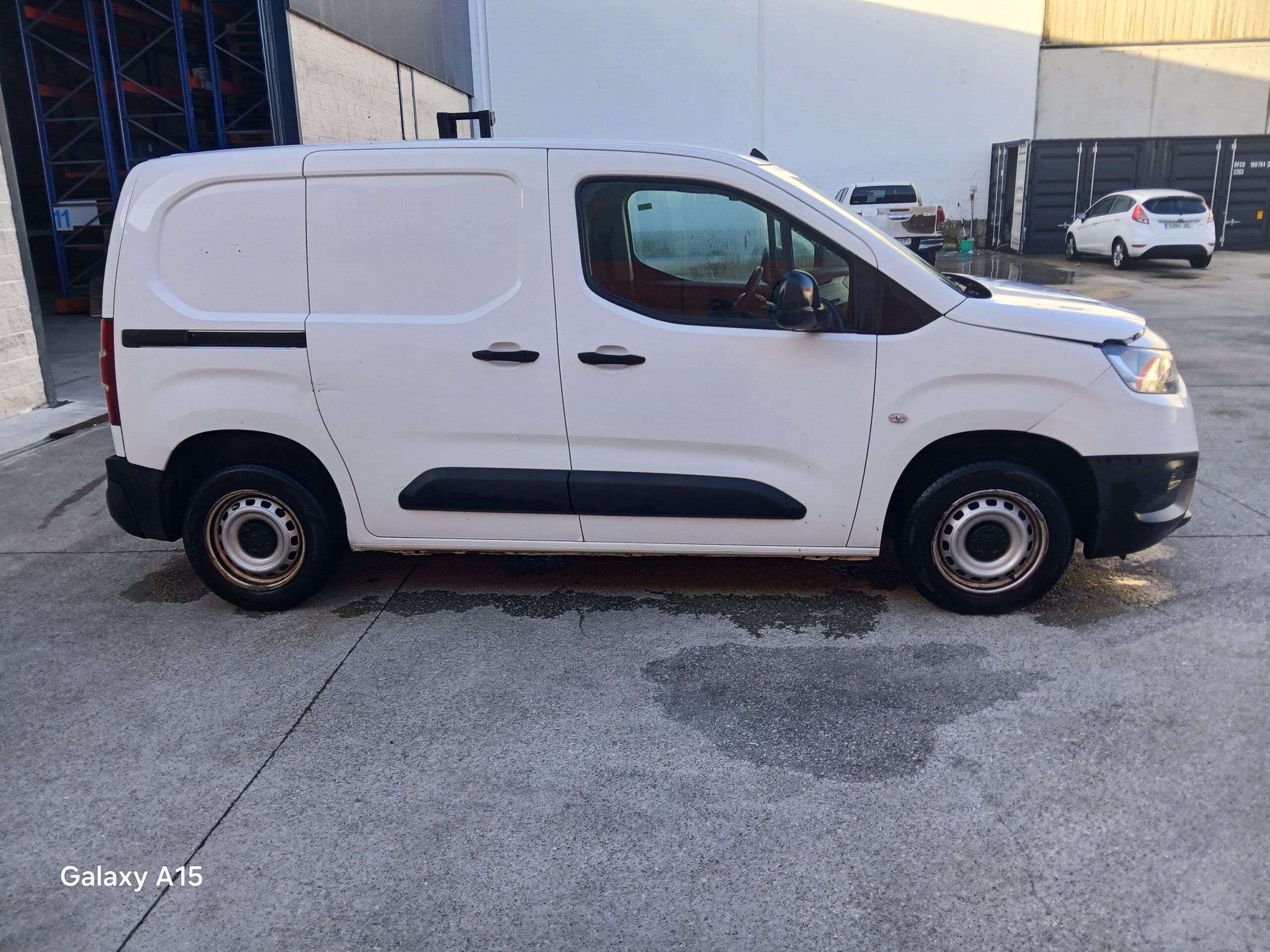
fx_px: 954
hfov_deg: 67.3
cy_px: 476
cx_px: 635
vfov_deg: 53.1
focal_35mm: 26
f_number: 1.8
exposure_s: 1/120
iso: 32
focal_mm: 3.98
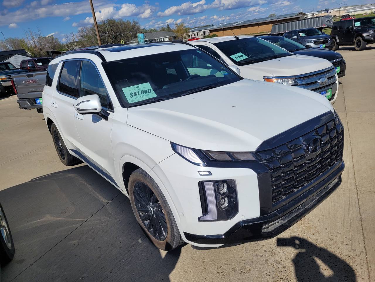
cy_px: 141
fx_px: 282
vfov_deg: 53.1
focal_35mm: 26
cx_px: 188
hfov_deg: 67.3
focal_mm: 5.4
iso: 40
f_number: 1.8
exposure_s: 1/6564
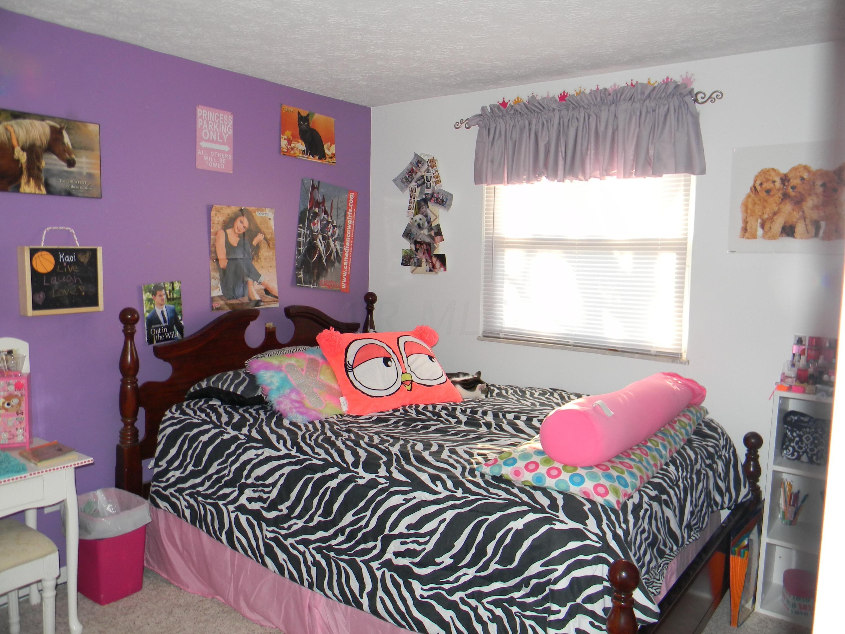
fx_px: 683
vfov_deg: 49.7
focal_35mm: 28
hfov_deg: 63.4
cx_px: 422
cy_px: 317
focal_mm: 5
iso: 161
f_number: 3.5
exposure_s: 1/30
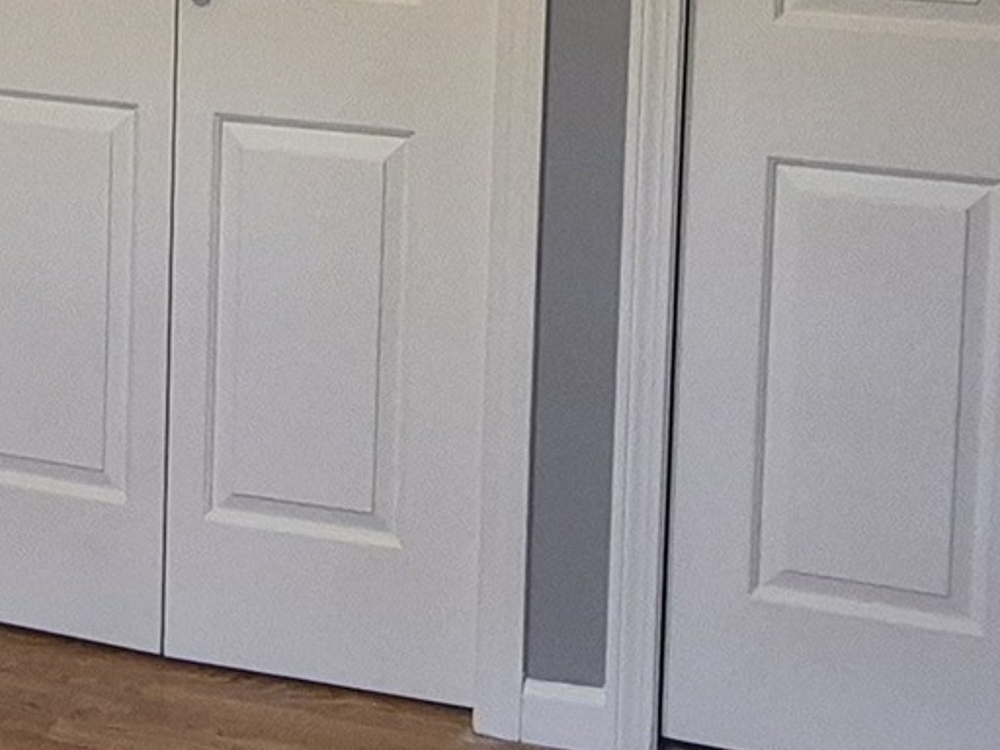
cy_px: -236
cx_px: 0
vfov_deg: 17.7
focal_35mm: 78
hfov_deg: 23.9
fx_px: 2253
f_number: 2.2
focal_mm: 1.74
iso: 250
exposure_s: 1/60
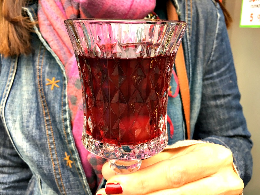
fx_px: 218
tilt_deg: -17.3
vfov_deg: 48.2
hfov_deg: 61.7
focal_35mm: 29
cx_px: 130
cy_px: 98
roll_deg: +0.2
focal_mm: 4.15
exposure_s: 1/33
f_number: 2.2
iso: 40
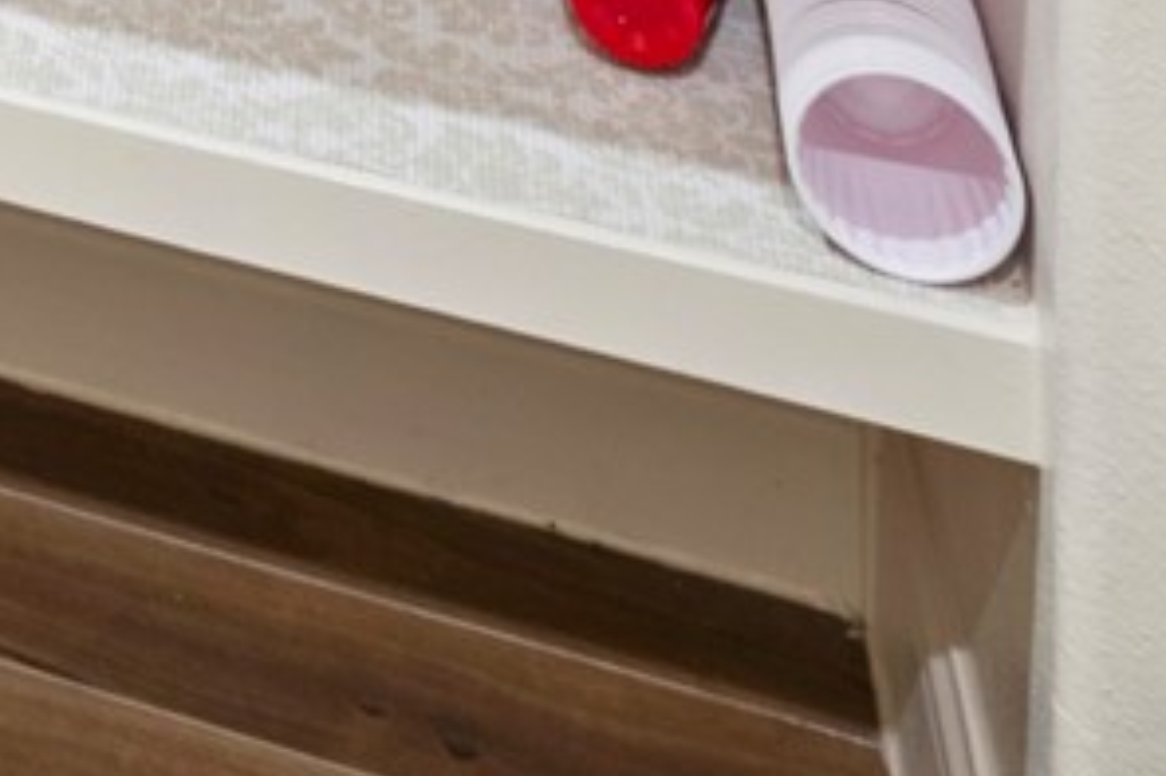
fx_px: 2849
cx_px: -902
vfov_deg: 10.4
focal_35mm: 88
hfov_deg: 18.4
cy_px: -1627
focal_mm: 12
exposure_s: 1
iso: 200
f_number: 8
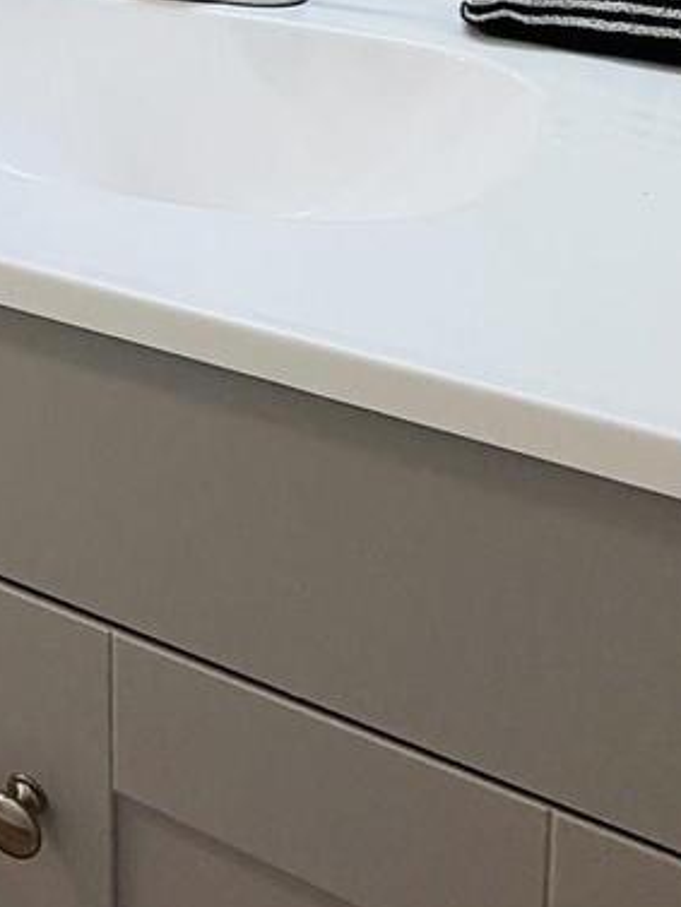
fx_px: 1494
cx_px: -517
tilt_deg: -7.5
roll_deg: +4.8
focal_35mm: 57
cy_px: -212
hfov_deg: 19.6
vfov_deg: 28.8
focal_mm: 2.22
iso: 160
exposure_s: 1/120
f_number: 2.2
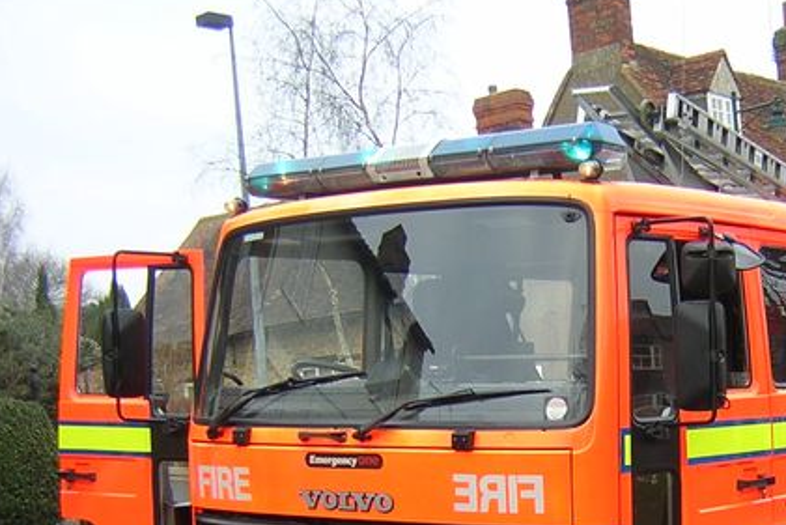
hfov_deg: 30.5
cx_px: 655
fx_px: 1398
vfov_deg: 20.8
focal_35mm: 64
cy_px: 480
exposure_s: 1/108
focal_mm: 4.7
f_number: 2.6
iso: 100
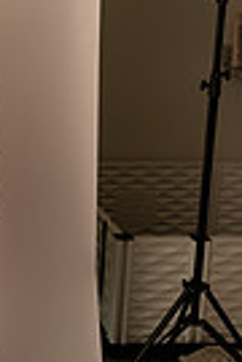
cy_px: 139
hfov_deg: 15.6
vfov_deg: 25.3
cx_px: -129
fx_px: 807
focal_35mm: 80
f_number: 3.2
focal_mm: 24
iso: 100
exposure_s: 1/160
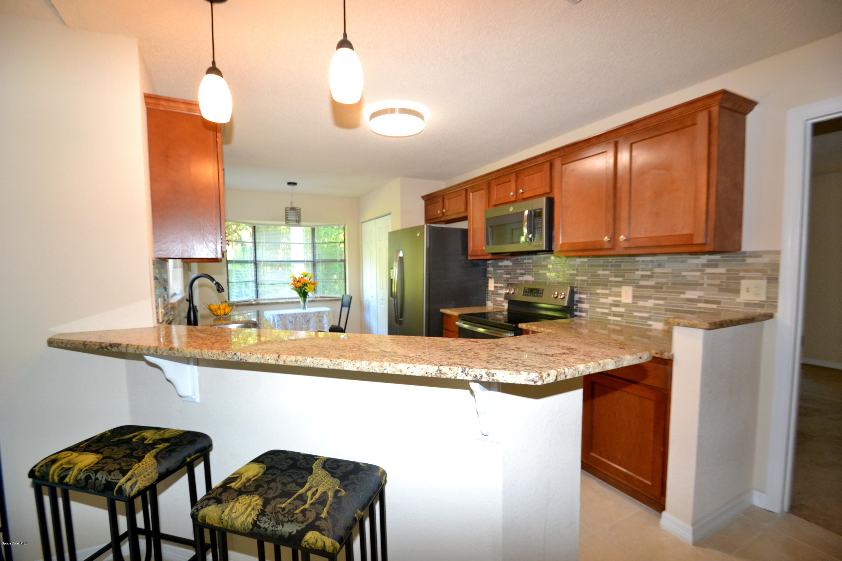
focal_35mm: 15
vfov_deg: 77.3
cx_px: 421
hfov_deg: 100.4
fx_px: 351
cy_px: 280
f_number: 3.5
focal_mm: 10
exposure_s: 1/60
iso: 800
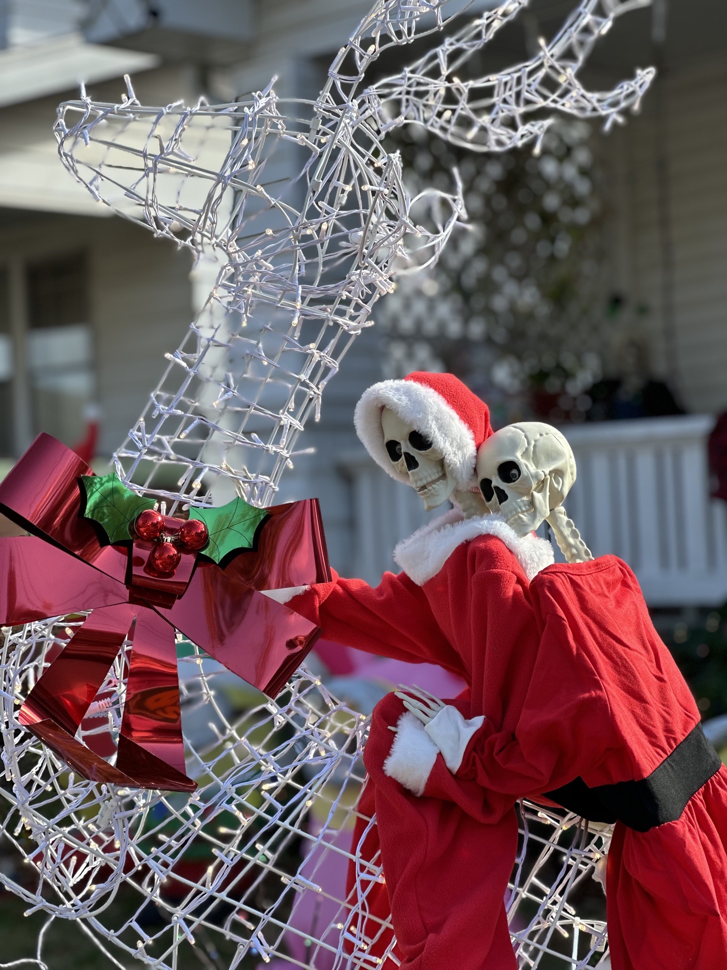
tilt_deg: +2.7
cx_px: 364
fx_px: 2156
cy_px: 485
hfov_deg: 19.1
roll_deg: +2.4
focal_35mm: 77
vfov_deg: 25.3
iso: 25
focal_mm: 9
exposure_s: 1/162
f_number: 2.8
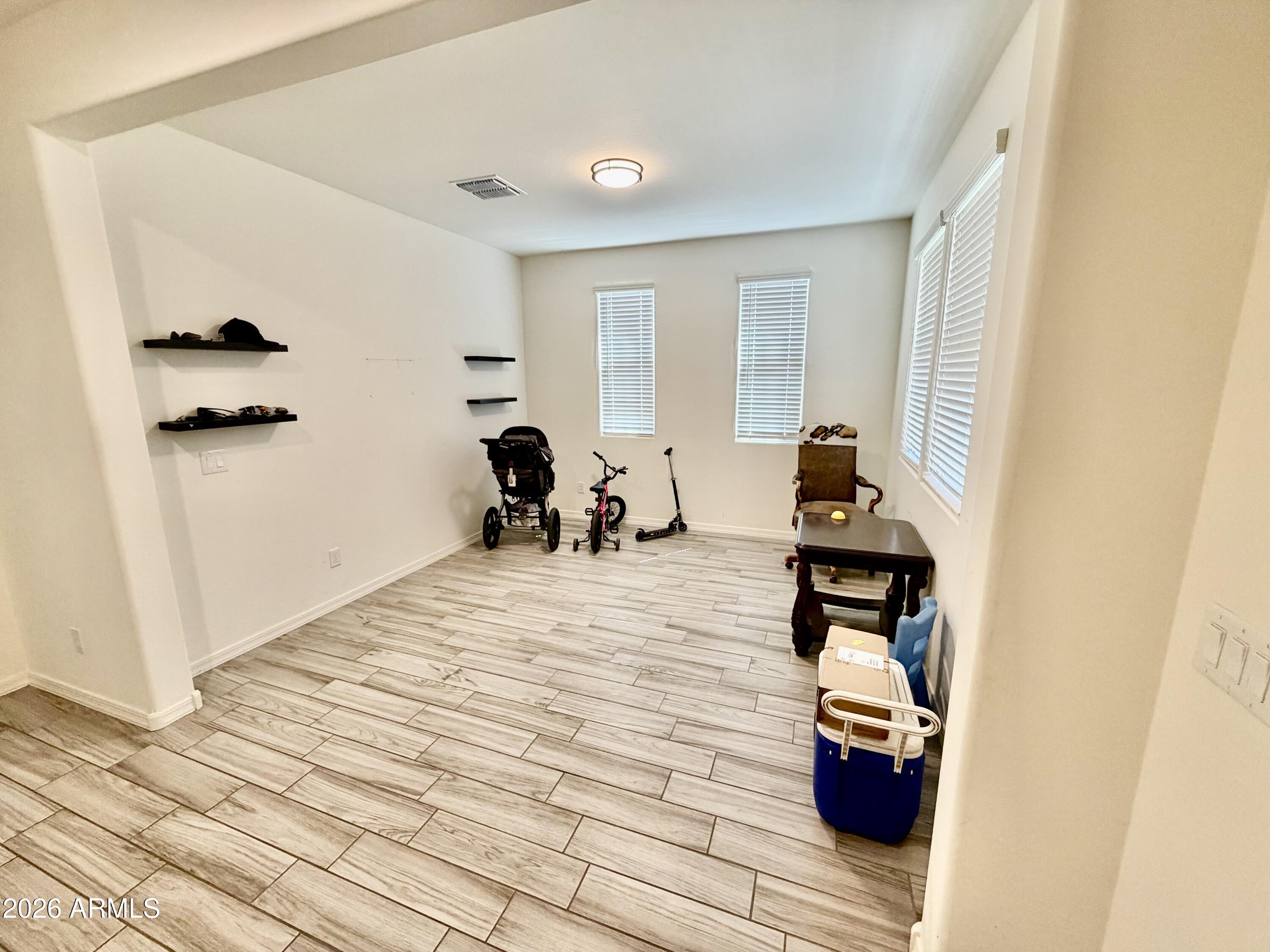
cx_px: 635
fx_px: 514
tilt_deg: -12.2
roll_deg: +1.4
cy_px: 476
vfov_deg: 85.7
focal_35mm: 14
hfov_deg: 102.1
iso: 200
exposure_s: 1/60
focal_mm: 2.22
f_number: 2.2
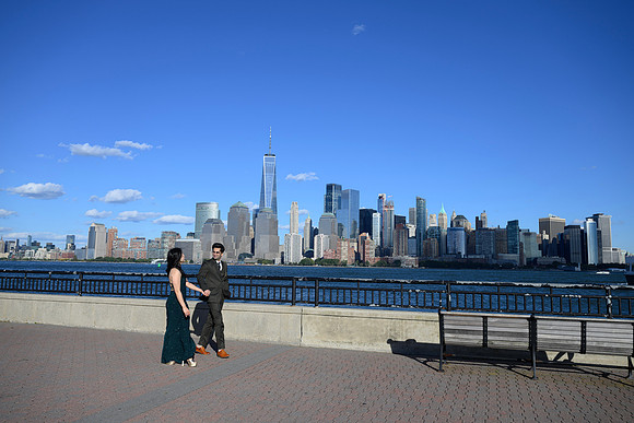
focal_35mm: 28
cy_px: 212
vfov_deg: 45.7
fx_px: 502
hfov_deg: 64.5
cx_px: 317
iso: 64
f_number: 5.6
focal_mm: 28.5
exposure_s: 1/500
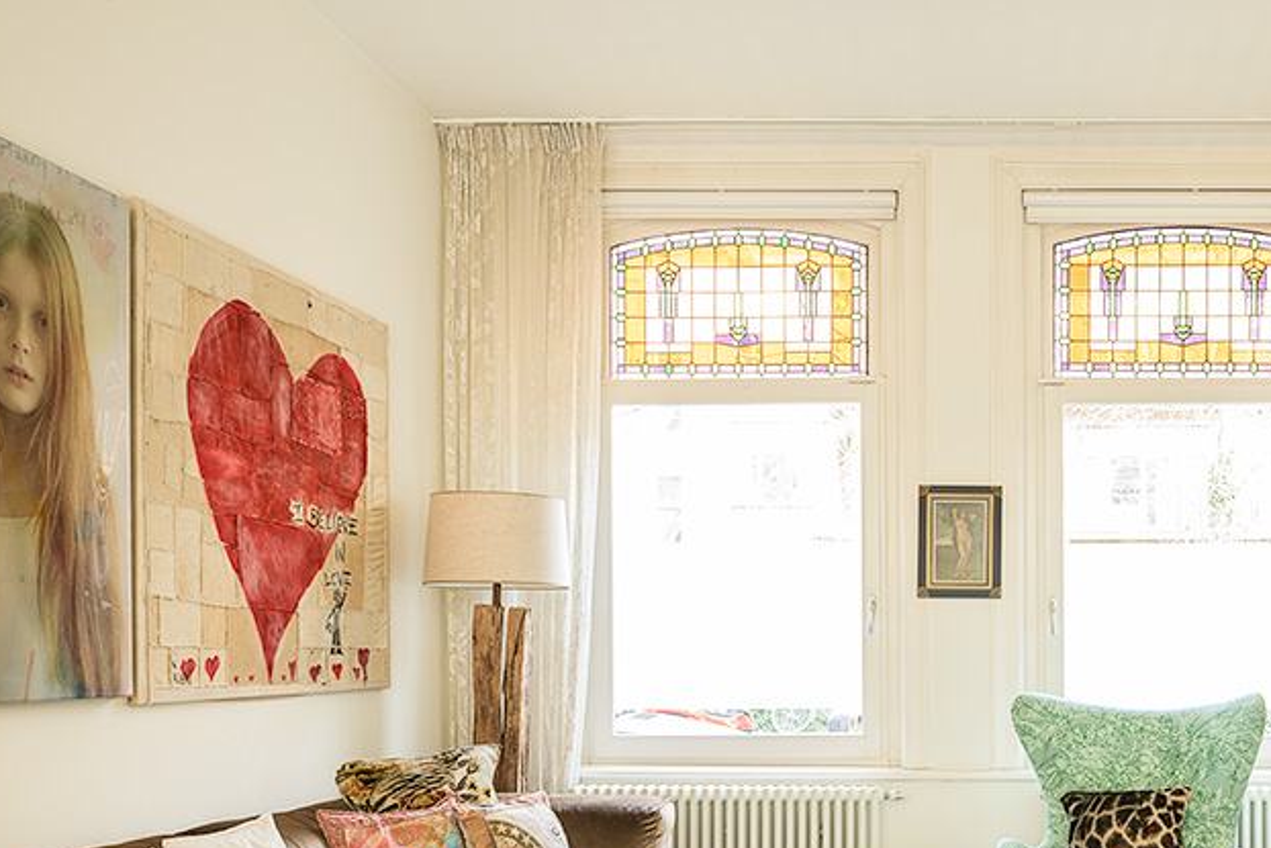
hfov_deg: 49.8
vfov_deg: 35.1
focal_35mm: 37
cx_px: 955
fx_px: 1307
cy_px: 648
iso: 64
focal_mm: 24
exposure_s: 1
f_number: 5.6
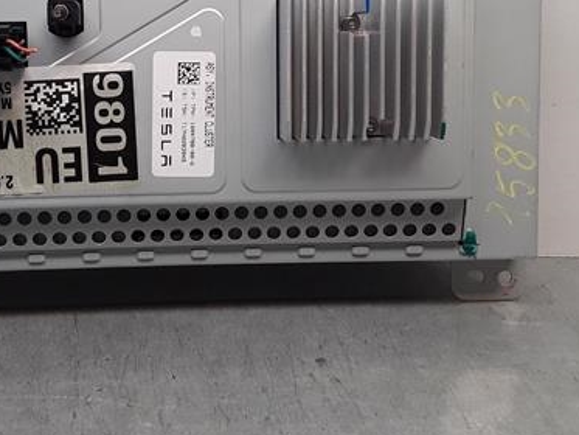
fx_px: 803
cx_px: 179
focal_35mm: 48
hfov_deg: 39.0
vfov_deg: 29.7
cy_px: 96
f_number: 1.9
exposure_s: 1/100
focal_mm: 2.91
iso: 50
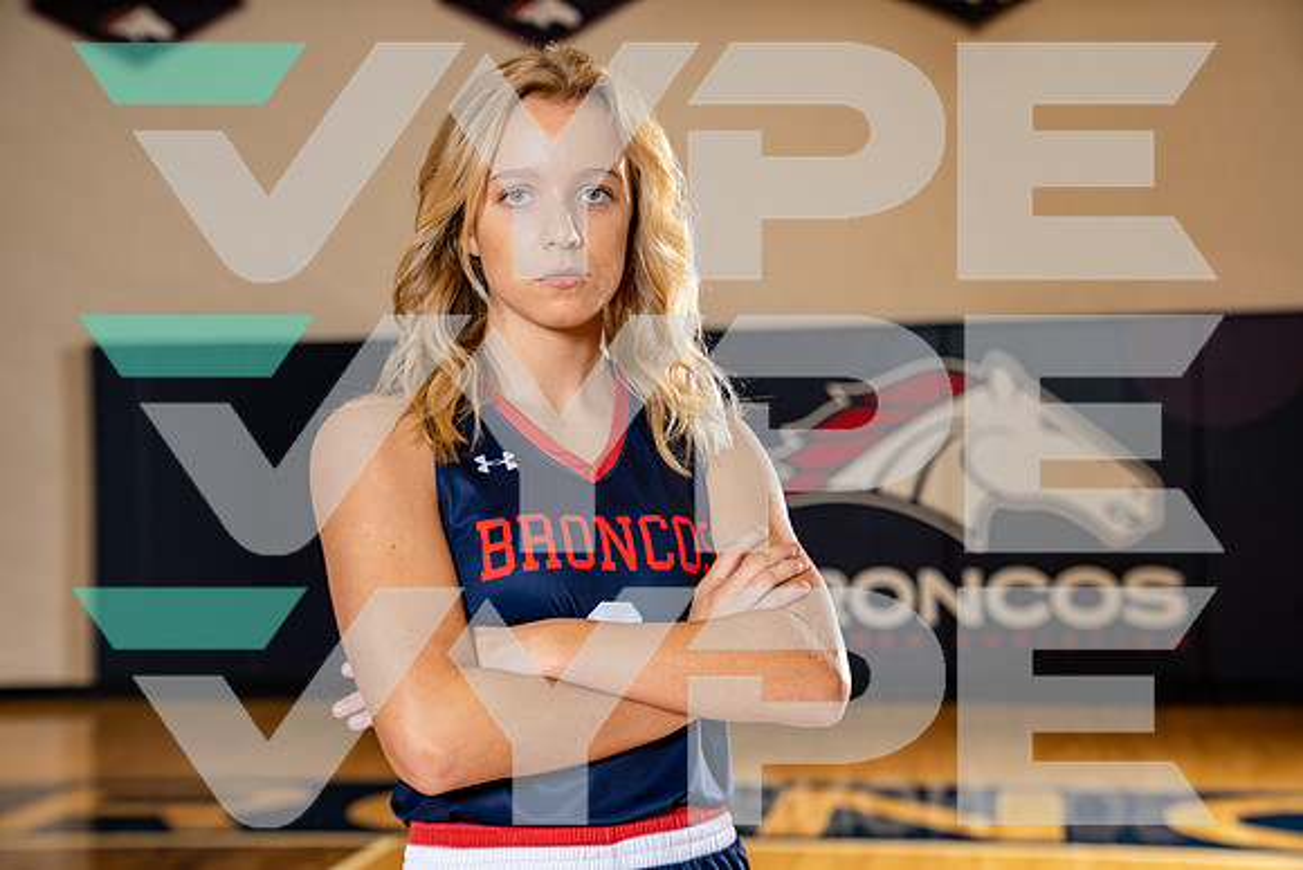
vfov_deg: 22.3
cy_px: 435
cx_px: 652
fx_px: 2208
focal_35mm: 61
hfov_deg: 32.9
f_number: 4.5
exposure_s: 1/250
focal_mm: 61
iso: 400
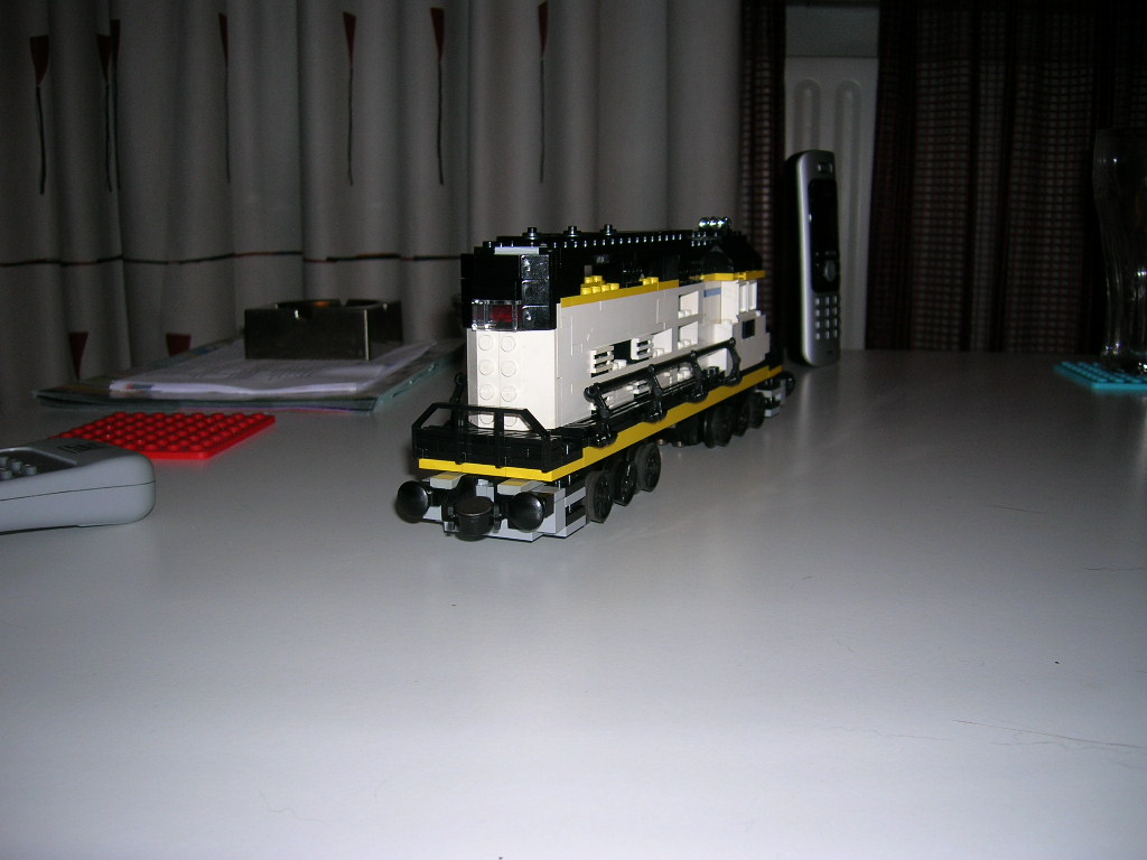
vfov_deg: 41.8
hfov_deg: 54.0
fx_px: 1127
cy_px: 430
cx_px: 574
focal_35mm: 34
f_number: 2.9
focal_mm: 5.7
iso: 50
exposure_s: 1/60.1
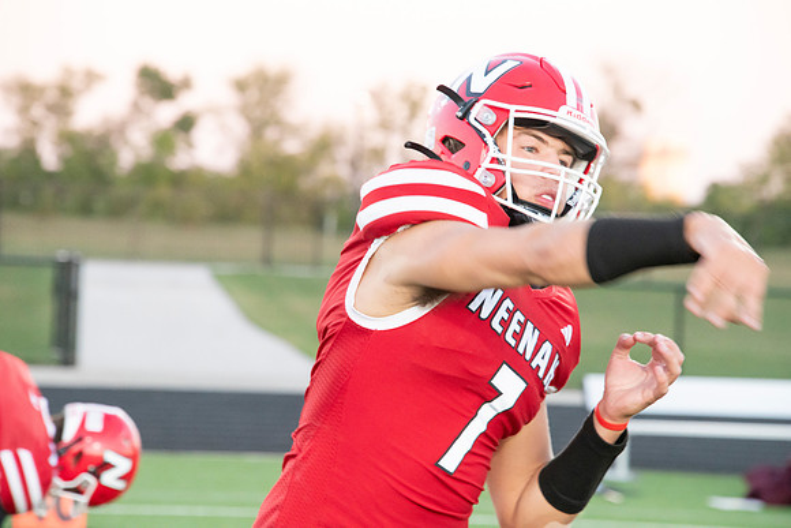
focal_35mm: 250
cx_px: 396
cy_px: 264
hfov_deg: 8.2
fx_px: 5494
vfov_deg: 5.5
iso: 8000
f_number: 9
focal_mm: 250
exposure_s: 1/320
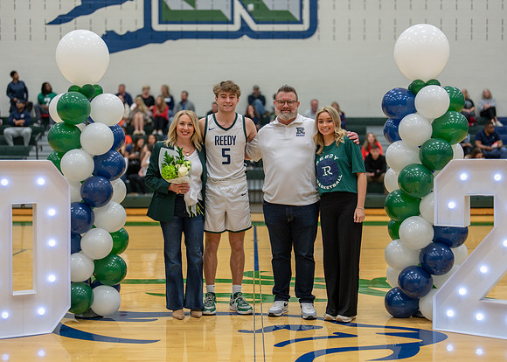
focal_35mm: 52
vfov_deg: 27.0
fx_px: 754
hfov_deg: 37.2
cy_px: 181
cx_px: 254
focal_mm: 50
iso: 320
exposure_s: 1/400
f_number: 1.2
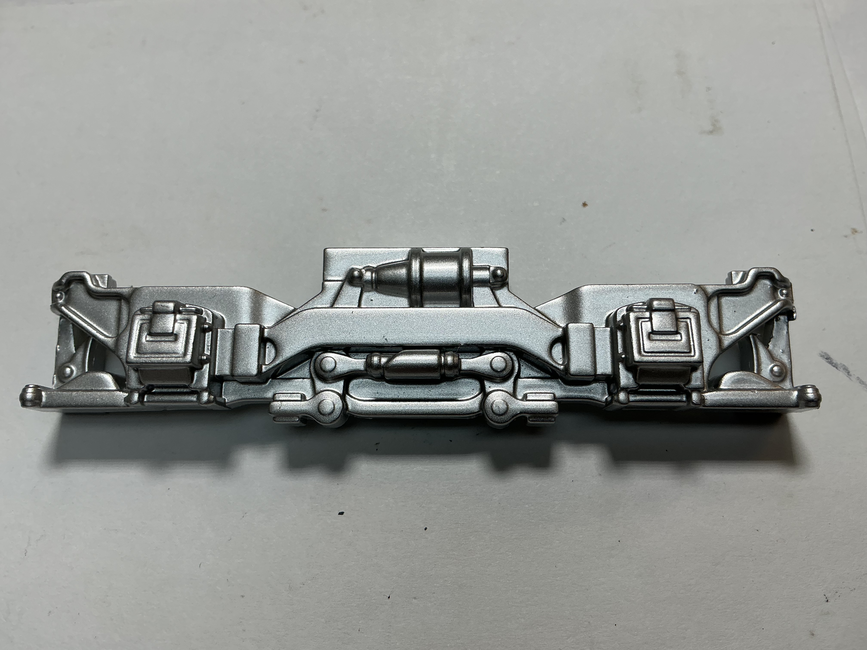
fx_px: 726
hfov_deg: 61.7
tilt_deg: -70.7
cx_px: 434
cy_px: 325
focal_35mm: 29
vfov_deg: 48.2
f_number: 1.8
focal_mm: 3
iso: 25
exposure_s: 1/281
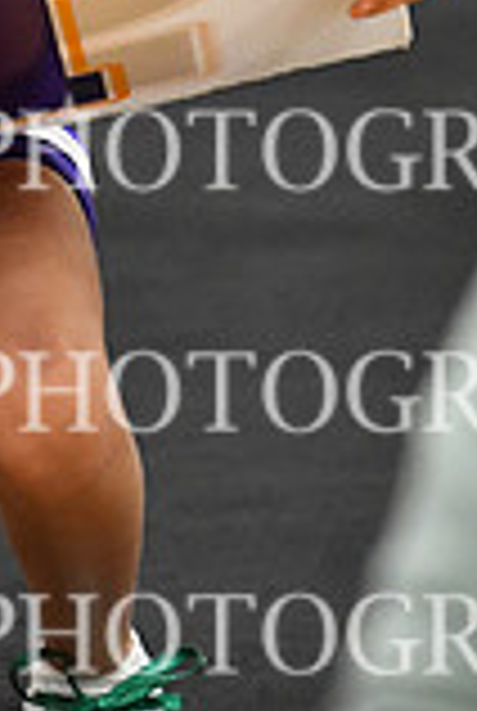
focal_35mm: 1100
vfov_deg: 1.9
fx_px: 21766
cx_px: -74
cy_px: -454
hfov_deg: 1.3
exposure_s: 1/800
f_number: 2.8
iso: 5000
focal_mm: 200
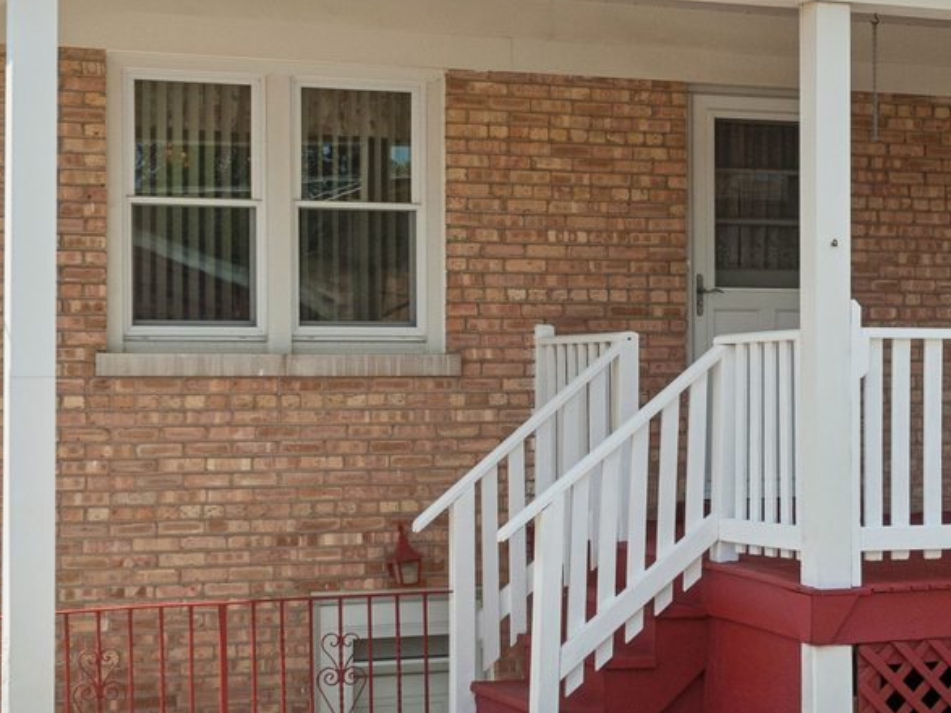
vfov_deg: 17.3
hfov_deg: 22.7
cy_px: 240
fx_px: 2335
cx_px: 774
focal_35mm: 85
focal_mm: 32
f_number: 8
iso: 400
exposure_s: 1/1250
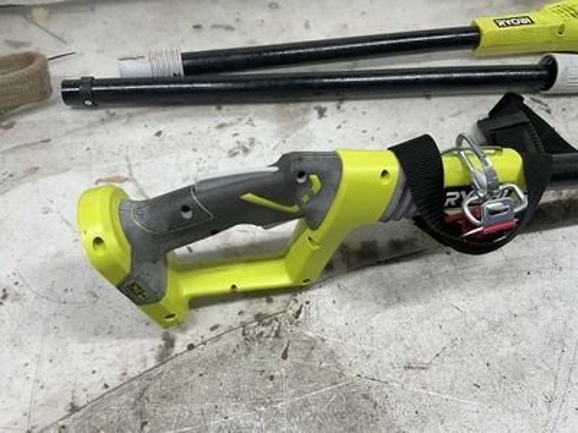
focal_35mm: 28
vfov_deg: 49.7
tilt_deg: -50.5
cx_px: 289
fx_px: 468
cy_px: 216
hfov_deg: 63.4
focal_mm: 3
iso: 50
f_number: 1.8
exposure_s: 1/120
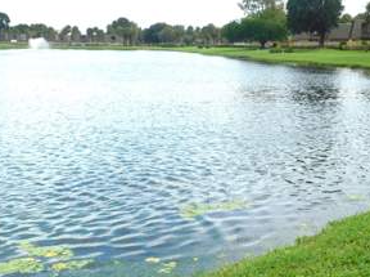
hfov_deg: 32.1
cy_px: 117
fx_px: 640
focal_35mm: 60
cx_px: 234
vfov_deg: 24.3
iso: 125
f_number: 3.5
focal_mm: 6.3
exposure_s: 1/800
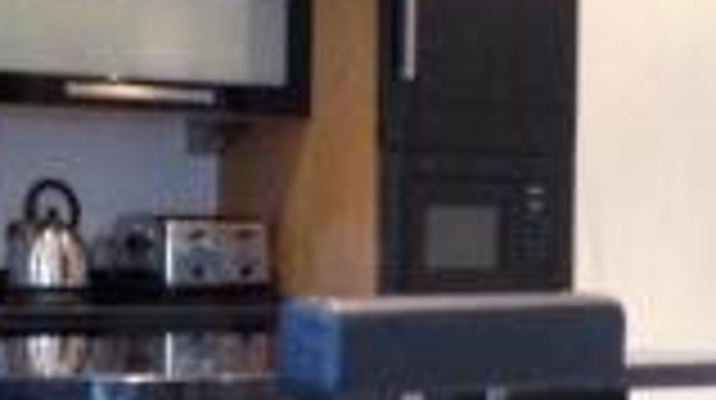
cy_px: 344
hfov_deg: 16.1
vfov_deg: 9.1
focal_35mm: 132
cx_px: 97
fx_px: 2503
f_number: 2.4
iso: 400
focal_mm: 4.13
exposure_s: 1/17
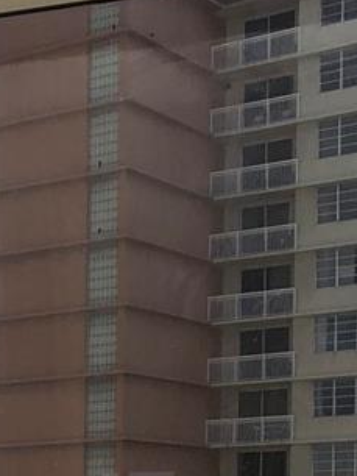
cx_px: -164
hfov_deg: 12.8
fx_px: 1512
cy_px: 676
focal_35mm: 110
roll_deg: +0.9
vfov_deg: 16.5
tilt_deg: -4.2
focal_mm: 4
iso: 20
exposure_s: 1/1033
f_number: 1.8
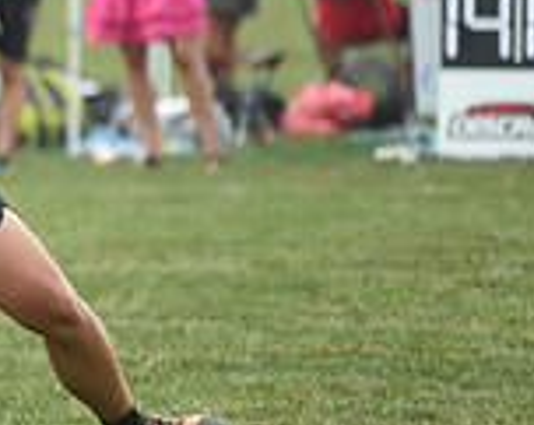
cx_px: -225
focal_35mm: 717
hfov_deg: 2.7
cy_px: 65
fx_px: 11310
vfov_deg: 2.2
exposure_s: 1/500
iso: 200
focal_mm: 200
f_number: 2.8
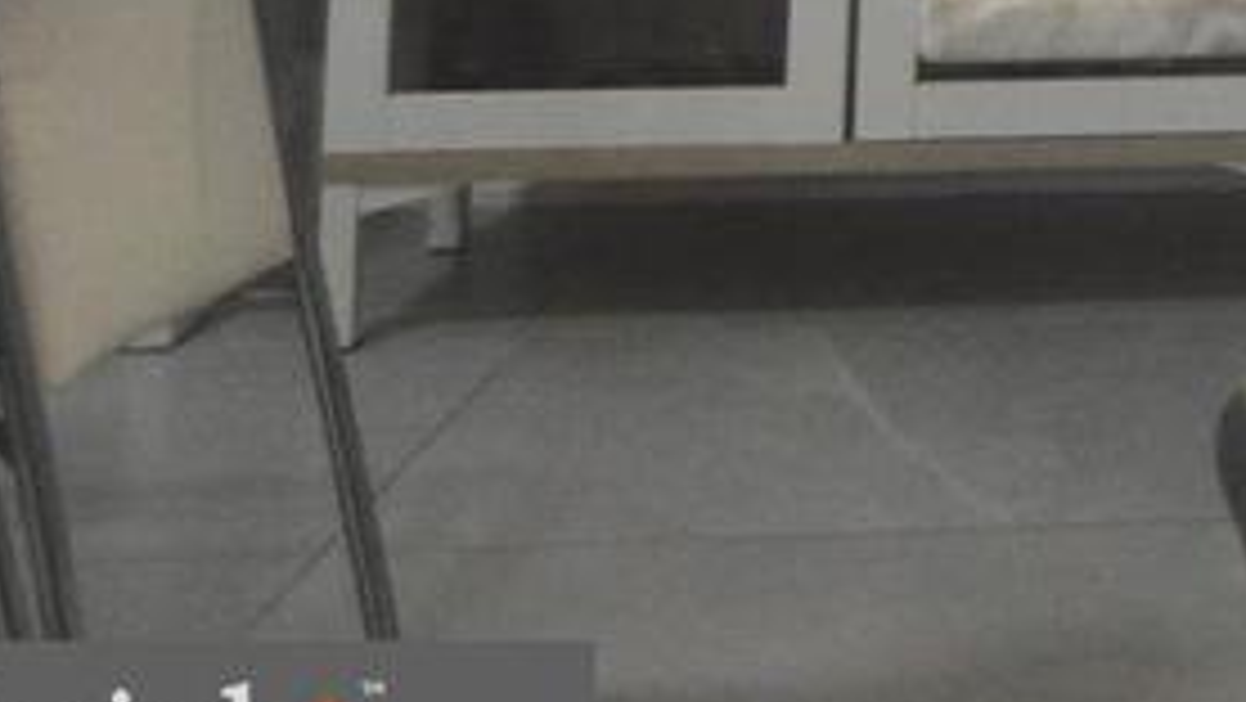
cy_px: -1285
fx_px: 4858
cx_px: 3135
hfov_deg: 11.6
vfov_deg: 7.4
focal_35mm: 147
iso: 1600
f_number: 4.5
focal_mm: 18
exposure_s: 1/200
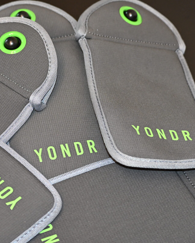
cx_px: 67
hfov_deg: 13.7
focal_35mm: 112
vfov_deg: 17.2
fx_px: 808
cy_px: 128
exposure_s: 1/60
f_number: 4.5
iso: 1100
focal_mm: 50
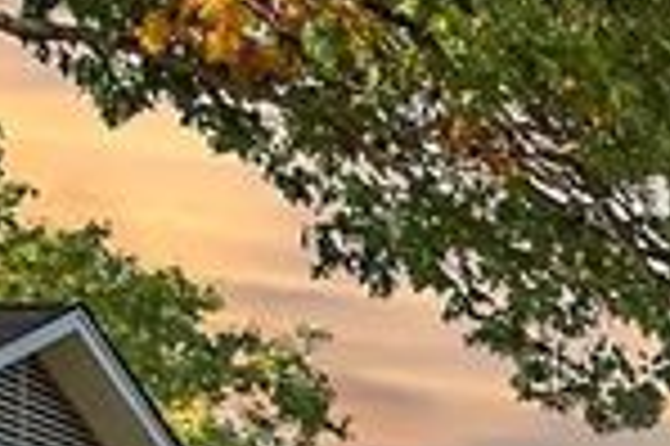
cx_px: 1713
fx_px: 1915
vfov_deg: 11.3
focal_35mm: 103
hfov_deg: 13.2
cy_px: 1041
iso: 100
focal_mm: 10
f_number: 11
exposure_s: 1/80
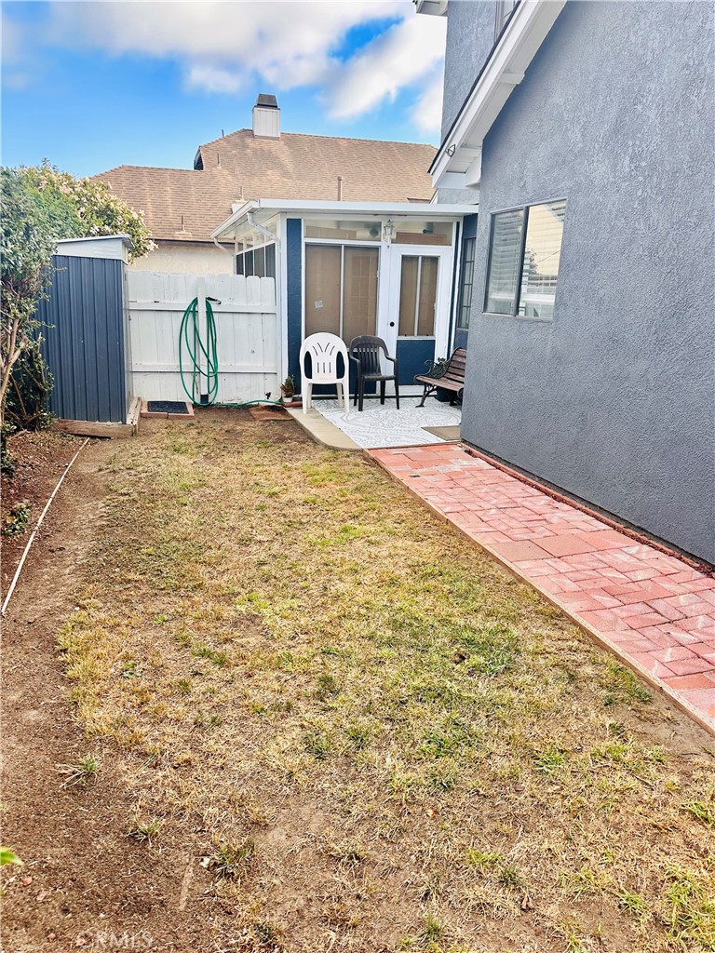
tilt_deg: -16.2
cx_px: 358
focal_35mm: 24
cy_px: 476
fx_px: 661
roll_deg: -0.6
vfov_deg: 71.6
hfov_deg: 56.8
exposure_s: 1/709
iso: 80
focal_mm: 6.86
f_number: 1.78
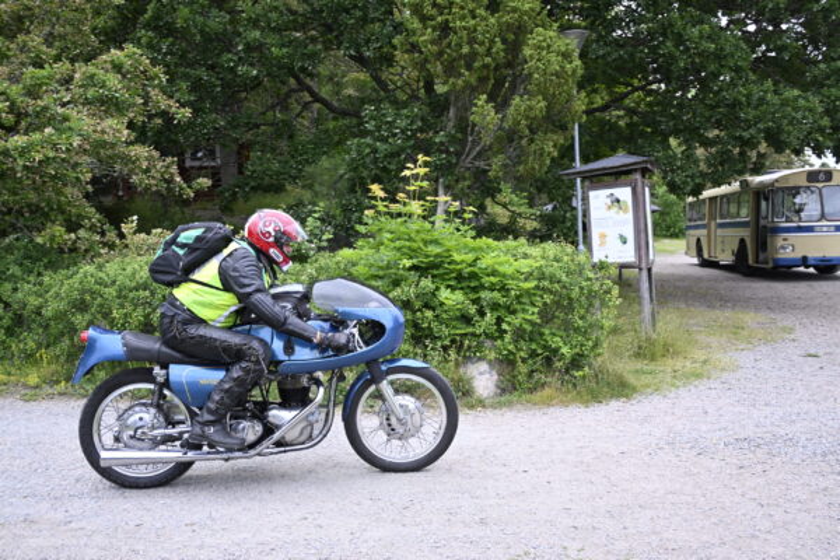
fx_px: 787
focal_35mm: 34
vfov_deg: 39.1
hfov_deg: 56.1
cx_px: 420
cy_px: 280
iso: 400
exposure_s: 1/250
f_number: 4
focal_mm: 22.5
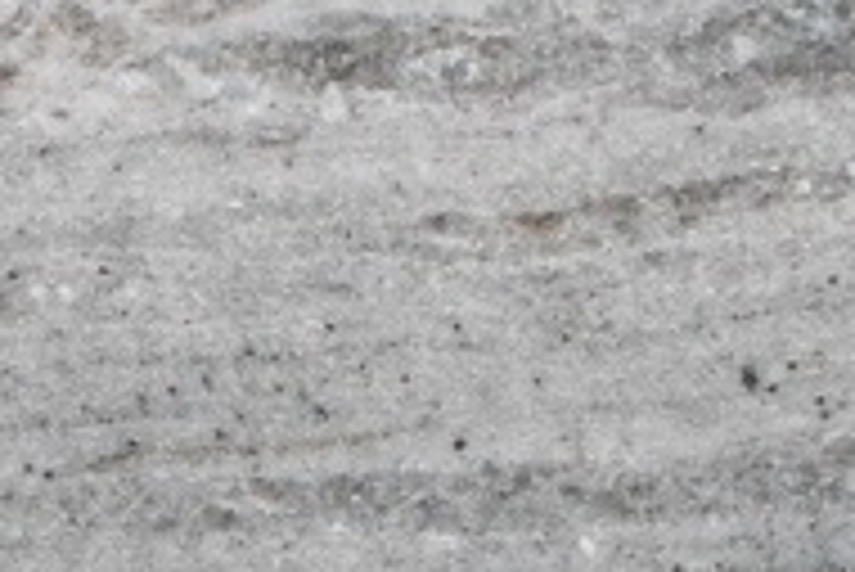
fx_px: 2971
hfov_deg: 15.8
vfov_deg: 10.6
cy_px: 847
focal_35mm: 125
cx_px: -126
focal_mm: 20
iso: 100
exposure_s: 1/250
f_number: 11
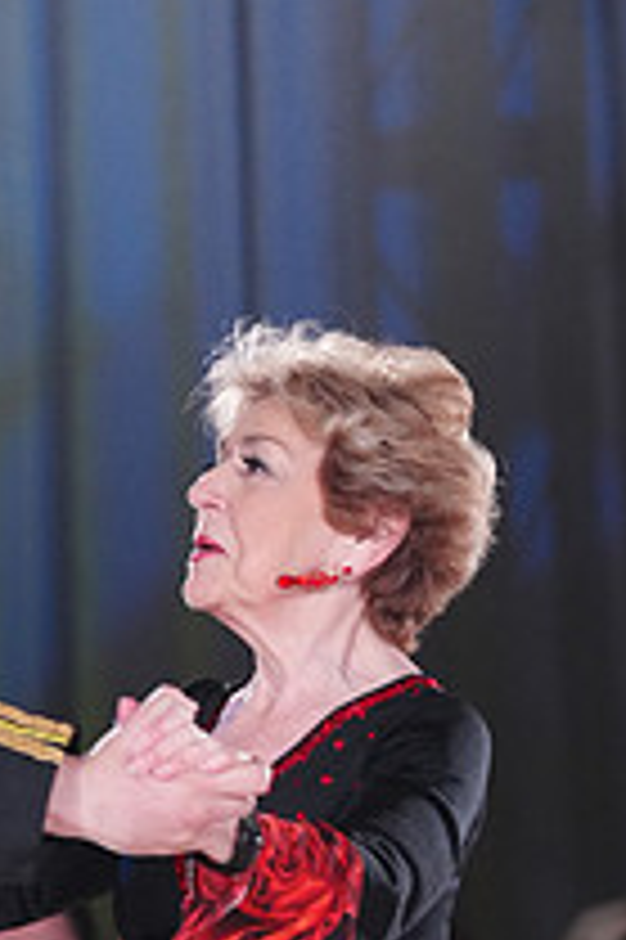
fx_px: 9797
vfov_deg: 5.5
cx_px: -182
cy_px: 1178
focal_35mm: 375
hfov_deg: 3.7
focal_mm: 135
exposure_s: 1/400
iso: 2500
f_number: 4
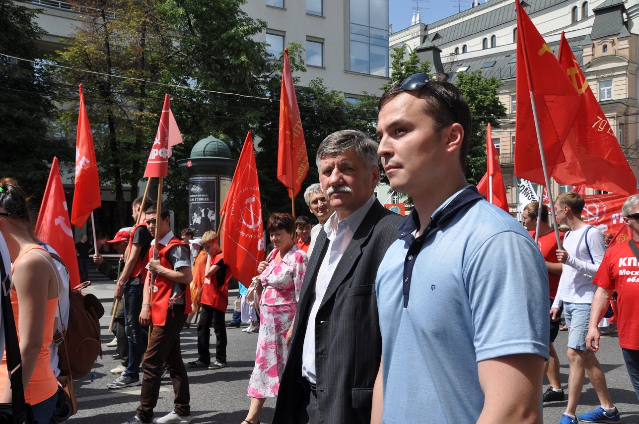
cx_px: 320
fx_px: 585
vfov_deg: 39.9
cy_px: 212
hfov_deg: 57.3
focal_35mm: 33
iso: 200
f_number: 9
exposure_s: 1/320
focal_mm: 22
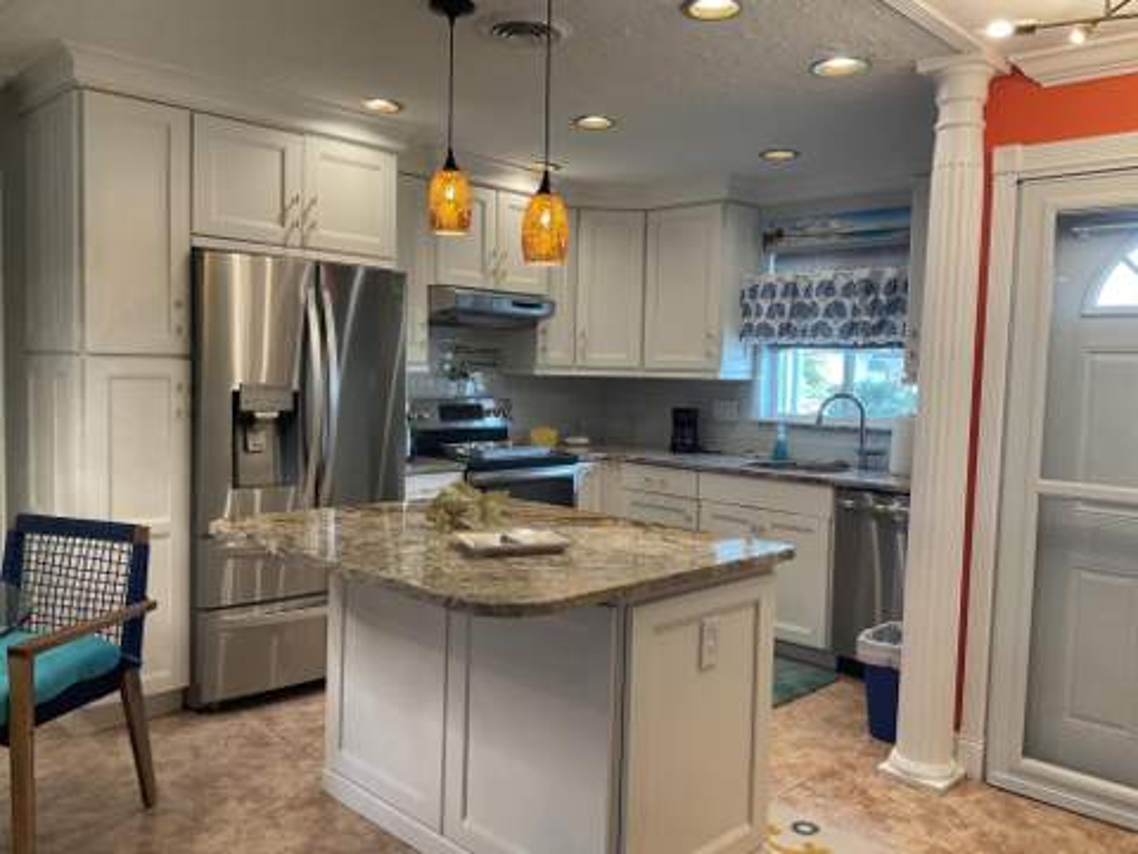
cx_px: 569
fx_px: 953
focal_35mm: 29
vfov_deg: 48.2
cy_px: 427
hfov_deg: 61.7
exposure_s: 1/60
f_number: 1.8
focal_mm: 3
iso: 64
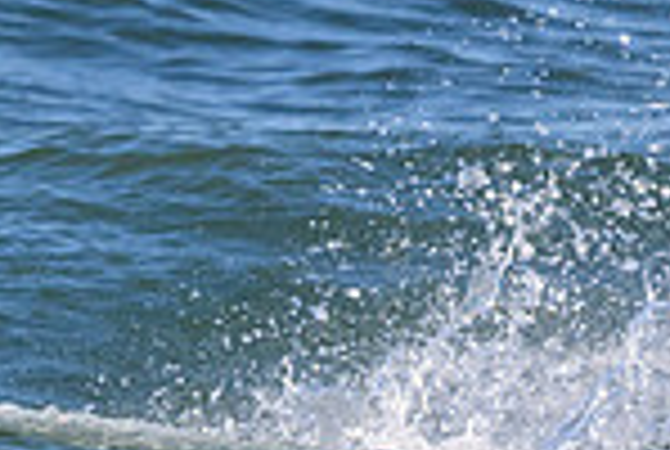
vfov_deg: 0.7
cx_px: 1047
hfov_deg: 1.0
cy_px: 451
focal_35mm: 1985
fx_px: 37017
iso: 2000
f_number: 11
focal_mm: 460
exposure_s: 1/2000
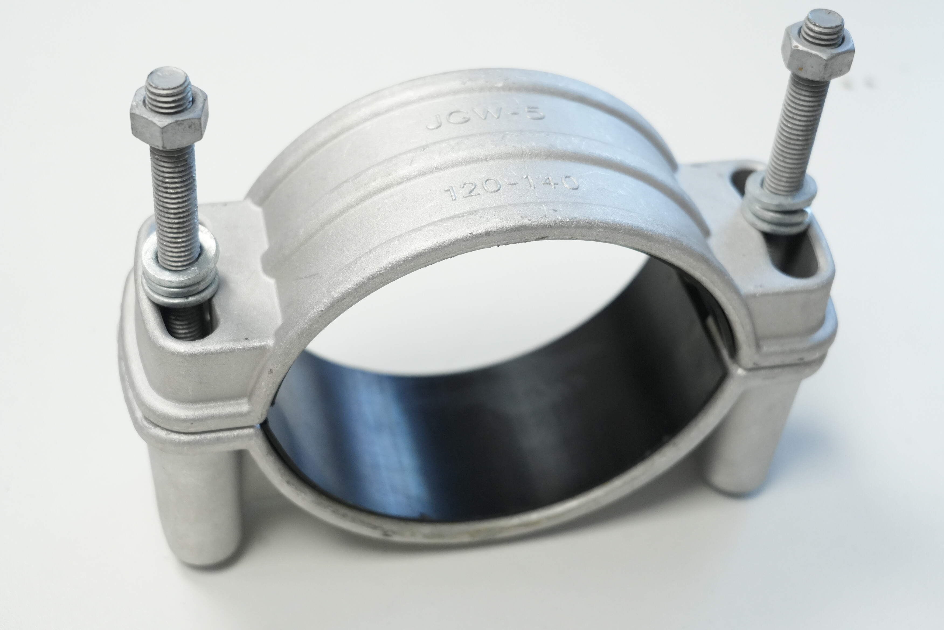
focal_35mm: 60
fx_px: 1573
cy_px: 315
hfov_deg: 33.4
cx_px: 472
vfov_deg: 22.6
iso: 2500
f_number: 5.6
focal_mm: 60
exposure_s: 1/200
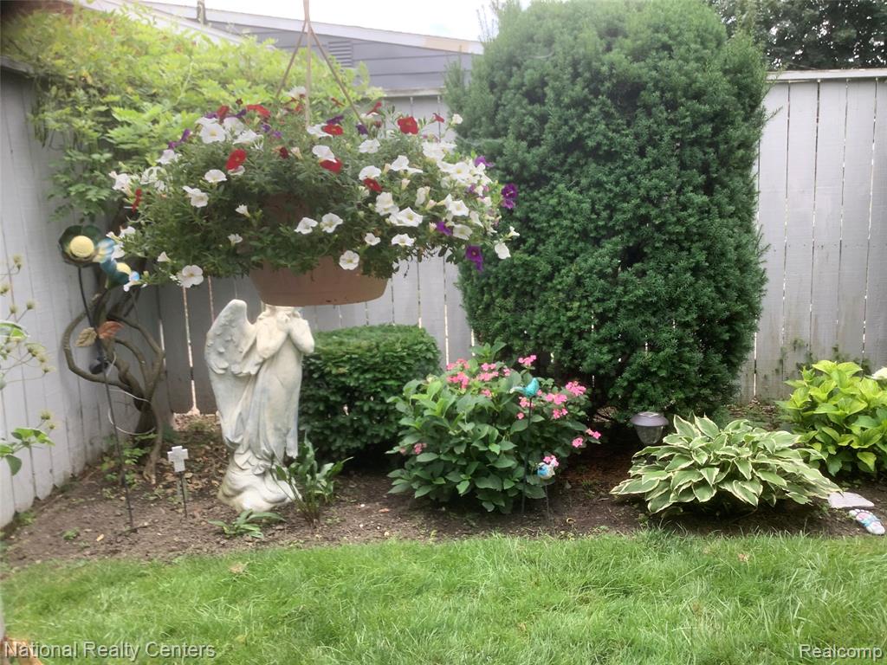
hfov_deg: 58.4
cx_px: 444
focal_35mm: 31
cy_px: 332
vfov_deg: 45.4
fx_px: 794
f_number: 2.4
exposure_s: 1/120
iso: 25
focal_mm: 3.3
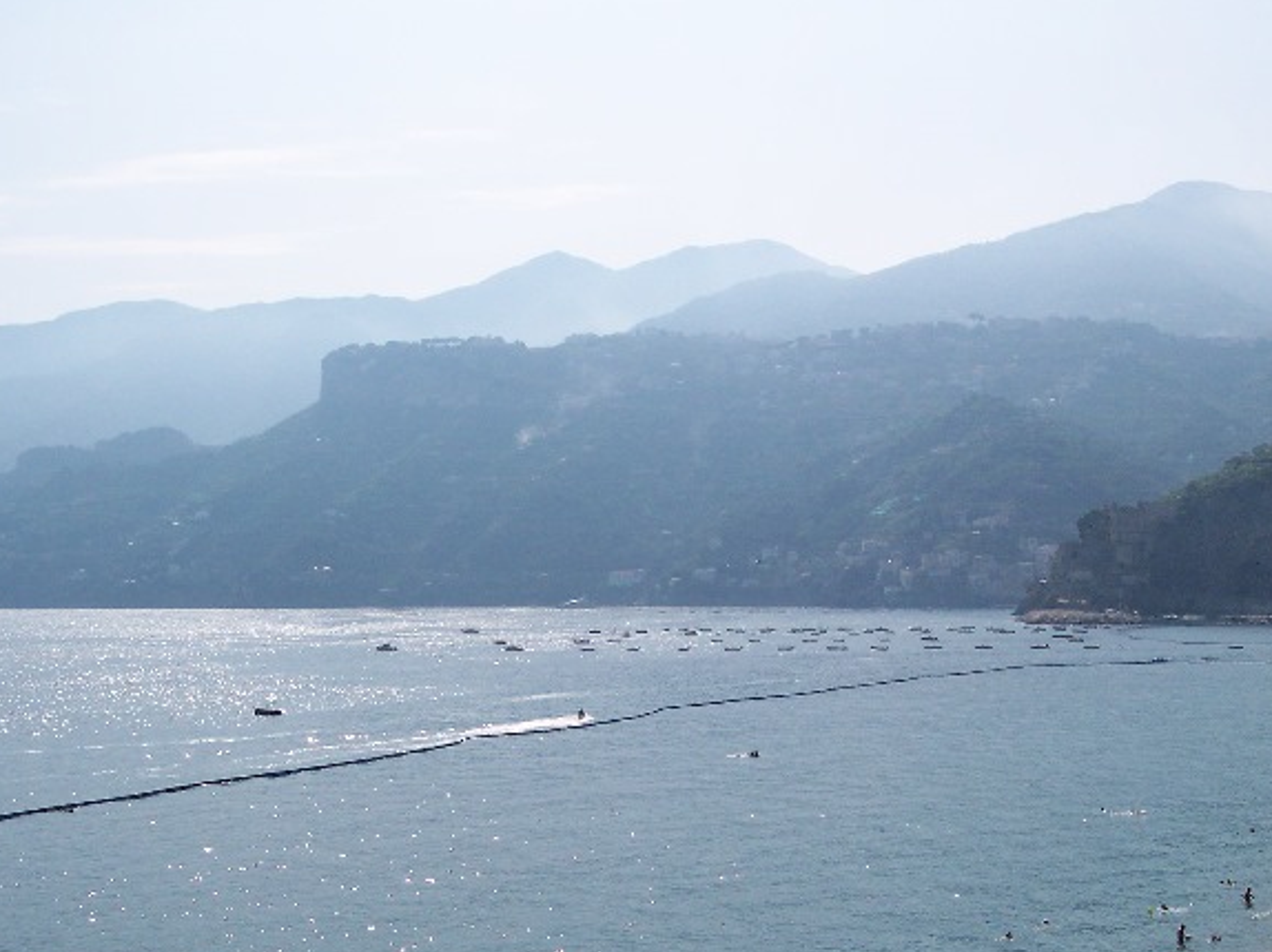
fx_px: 1947
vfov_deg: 27.4
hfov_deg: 35.9
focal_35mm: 53
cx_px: 831
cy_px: 613
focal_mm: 8
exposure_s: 1/1000
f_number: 4.8
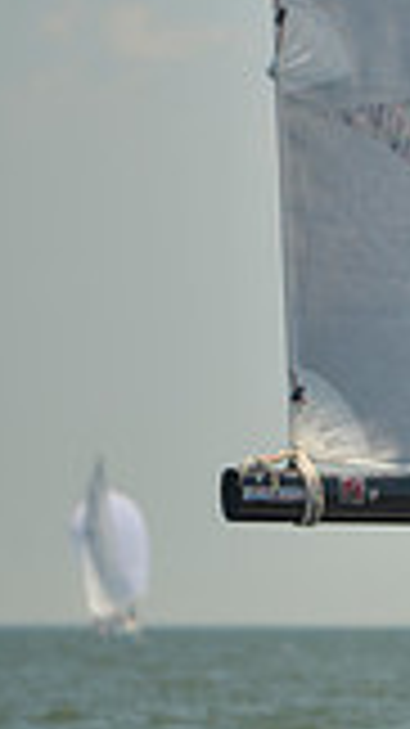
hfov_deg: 2.0
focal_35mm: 601
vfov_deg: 3.6
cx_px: 1298
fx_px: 11628
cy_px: 398
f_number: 5.6
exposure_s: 1/800
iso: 200
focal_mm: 160
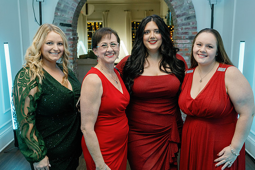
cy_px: 80
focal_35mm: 38
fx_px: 269
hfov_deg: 50.7
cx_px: 122
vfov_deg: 35.0
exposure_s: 1/125
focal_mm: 35
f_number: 4
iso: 800
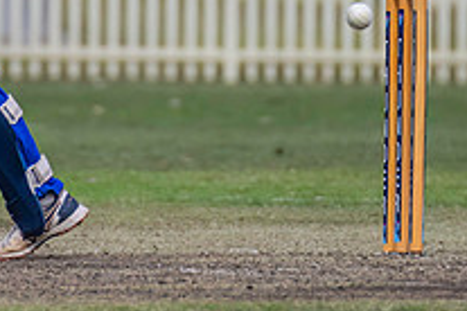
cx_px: -157
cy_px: -31
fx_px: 24347
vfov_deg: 0.7
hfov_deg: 1.1
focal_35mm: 1877
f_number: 7.1
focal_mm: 600
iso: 800
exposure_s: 1/2500
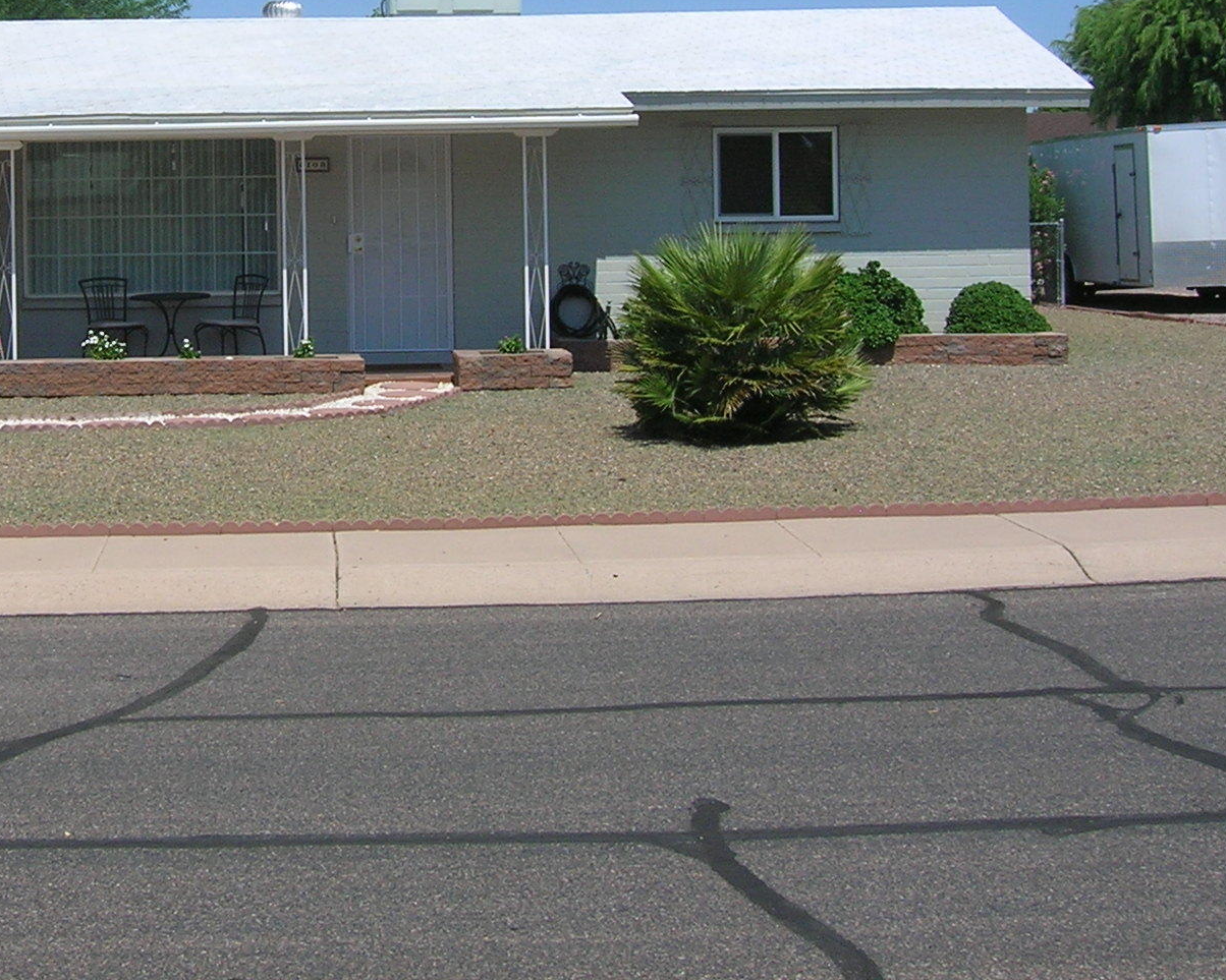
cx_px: 279
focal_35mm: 63
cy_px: 190
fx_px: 2286
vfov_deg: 23.8
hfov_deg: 29.5
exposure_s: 1/668
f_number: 4.9
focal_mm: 5.7
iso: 50
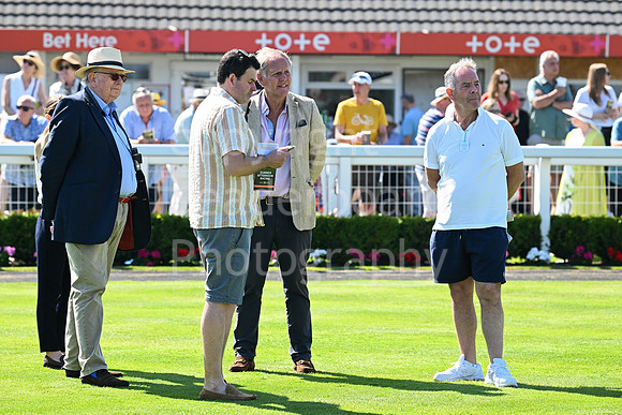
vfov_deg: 7.4
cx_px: 311
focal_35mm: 185
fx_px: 3197
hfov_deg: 11.1
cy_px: 208
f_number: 5.6
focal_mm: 185
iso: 400
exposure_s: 1/640
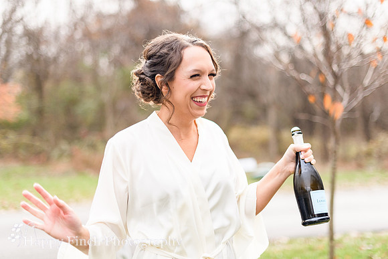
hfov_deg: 37.3
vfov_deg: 25.4
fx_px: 575
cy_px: 121
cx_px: 207
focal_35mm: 53
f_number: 1.8
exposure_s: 1/2500
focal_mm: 50
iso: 400
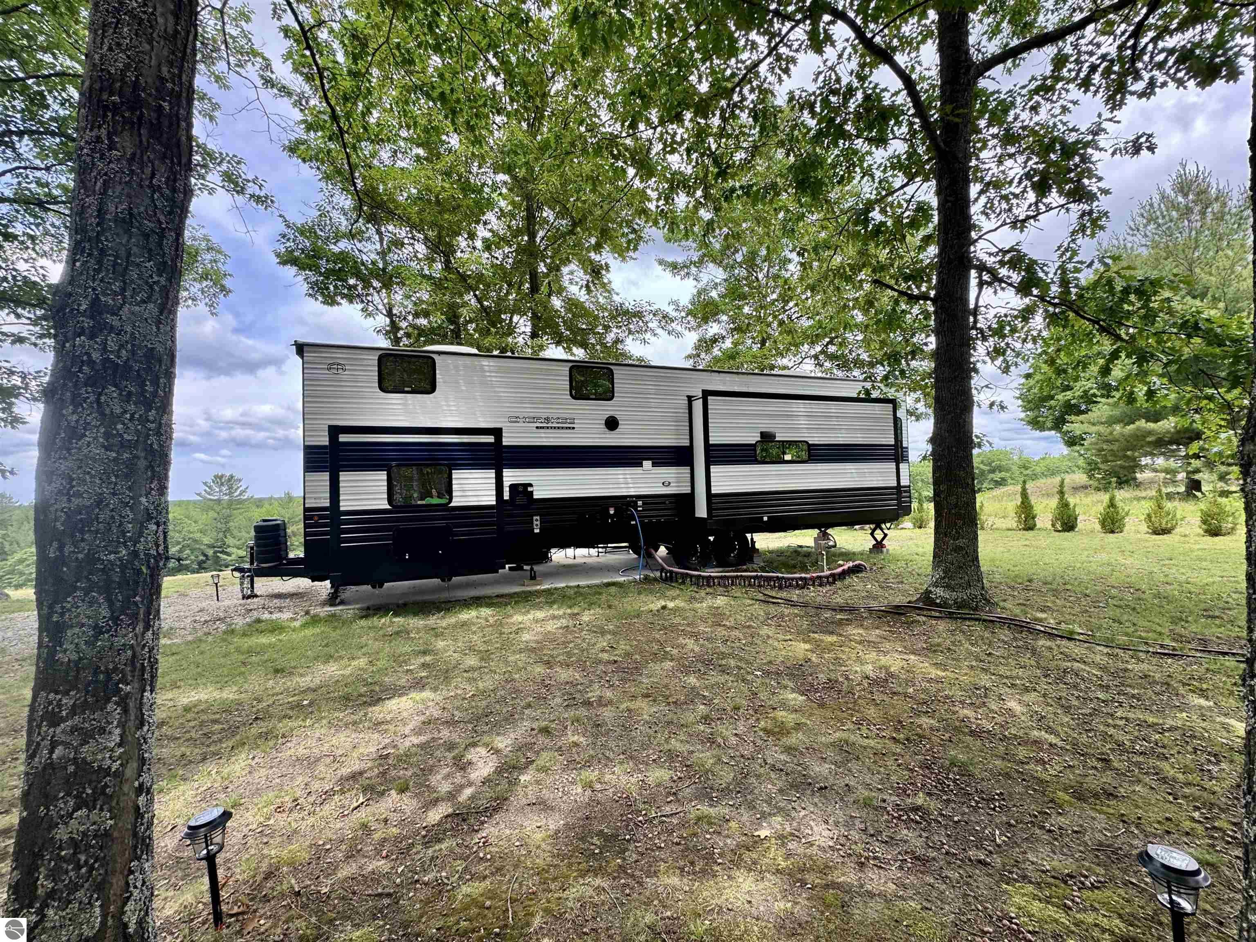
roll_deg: +0.3
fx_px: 508
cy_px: 471
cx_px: 628
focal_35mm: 14
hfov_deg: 102.1
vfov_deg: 85.7
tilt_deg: +0.7
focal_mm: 2.22
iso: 40
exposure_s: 1/247
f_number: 2.2
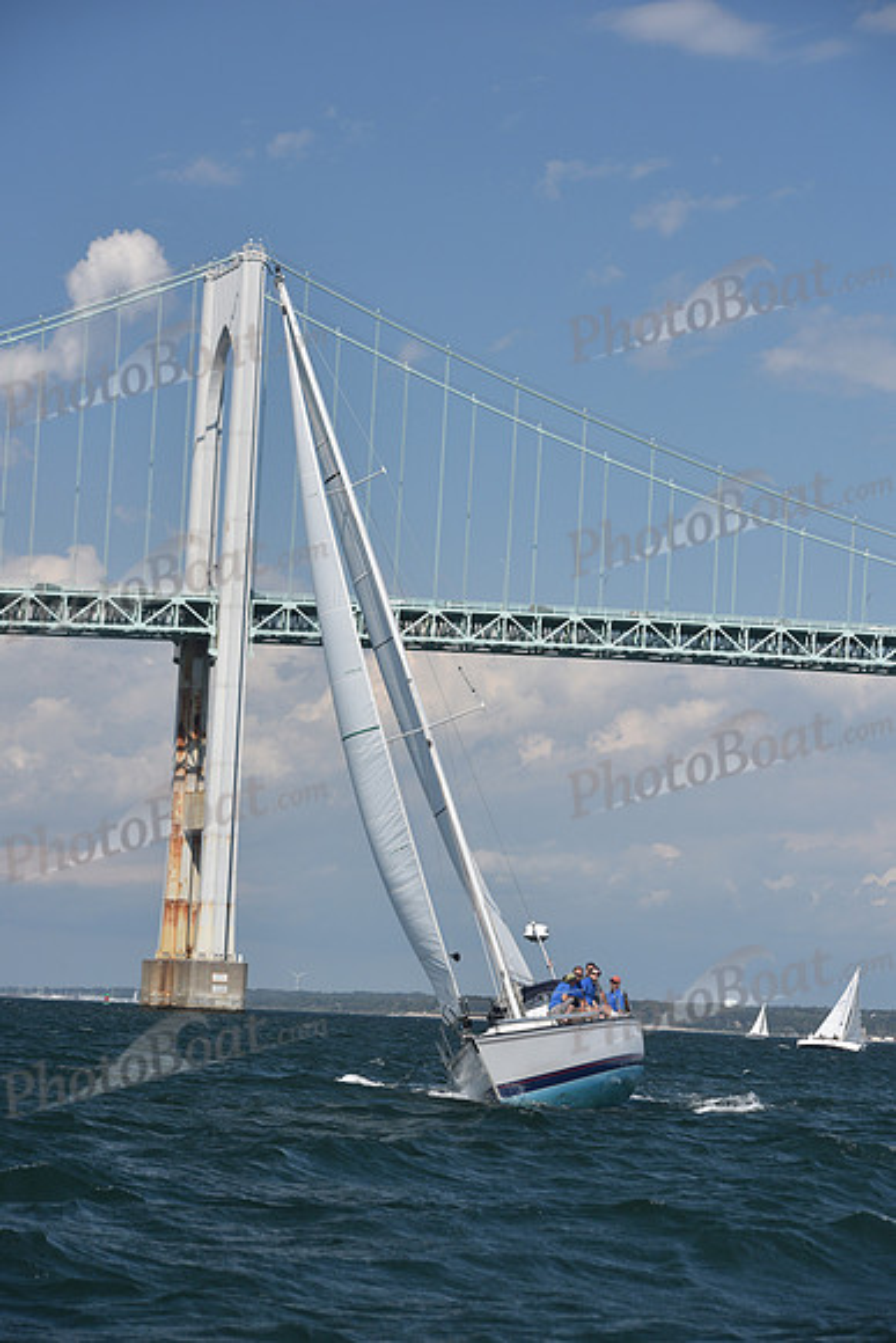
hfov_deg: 13.0
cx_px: 448
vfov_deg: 19.5
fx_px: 3917
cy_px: 672
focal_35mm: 105
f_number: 5.6
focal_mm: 105
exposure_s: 1/1000
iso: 250
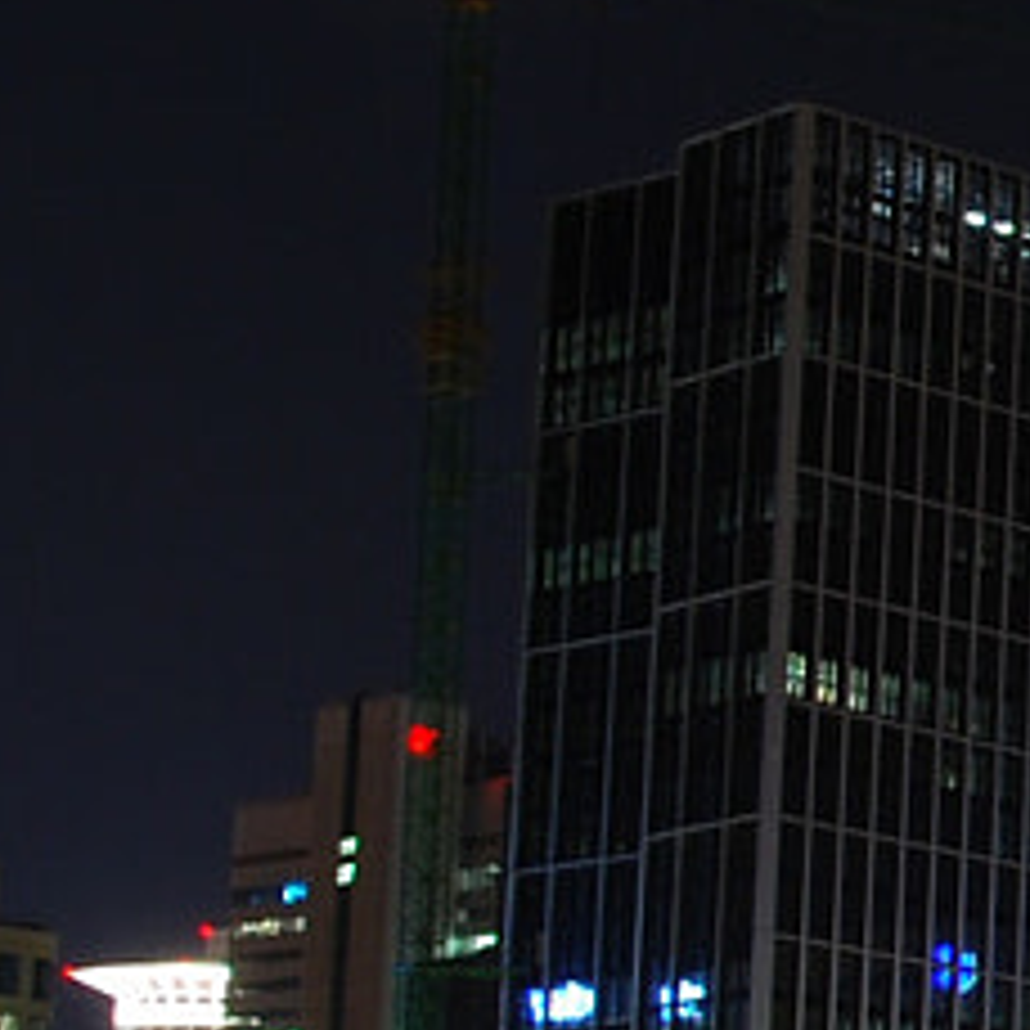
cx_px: 2082
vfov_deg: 9.3
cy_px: 686
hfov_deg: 8.8
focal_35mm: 187
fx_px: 6294
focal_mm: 21
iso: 100
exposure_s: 20
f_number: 8
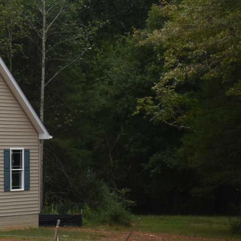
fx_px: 953
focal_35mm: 121
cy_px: 204
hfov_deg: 12.5
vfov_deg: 14.3
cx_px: -254
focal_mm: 20
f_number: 6.3
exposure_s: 1/250
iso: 200
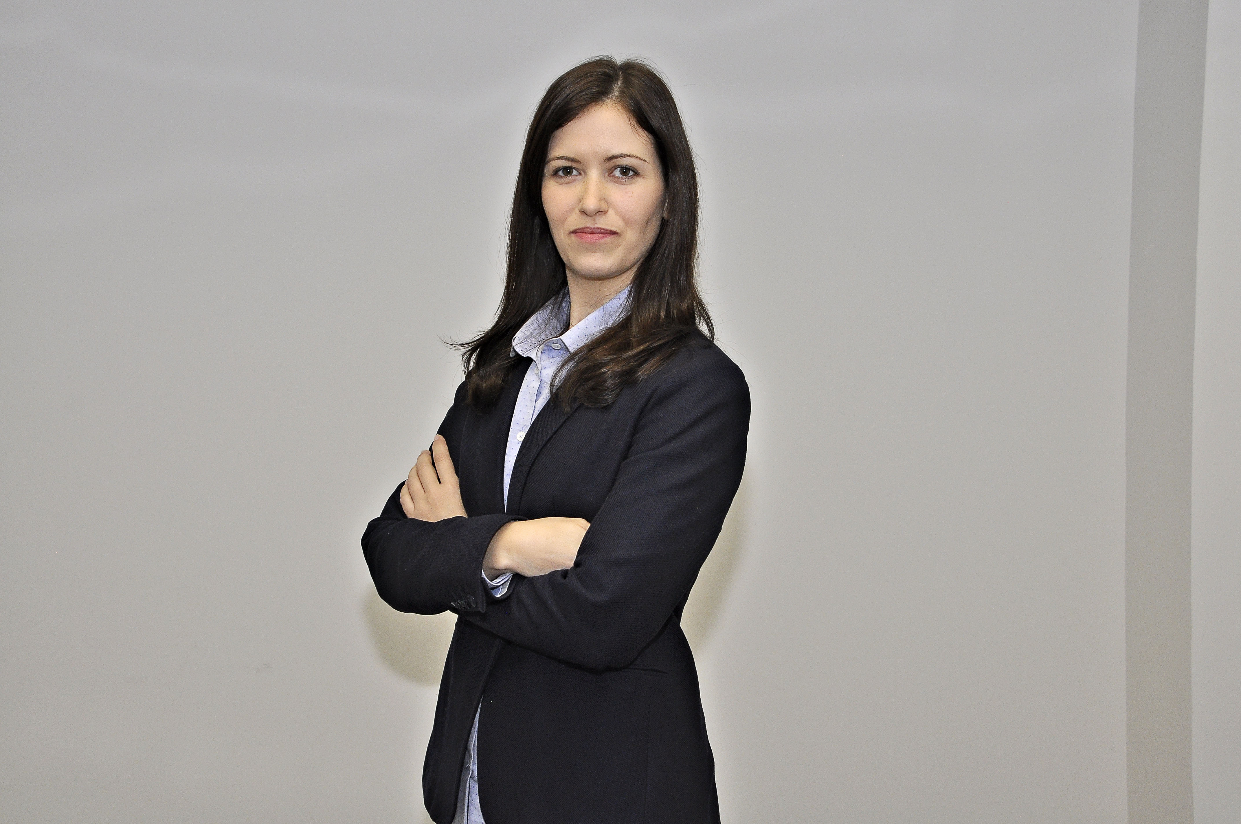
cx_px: 620
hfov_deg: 37.9
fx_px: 1808
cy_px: 412
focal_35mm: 52
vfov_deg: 25.7
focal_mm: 35
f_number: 9.5
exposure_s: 1/200
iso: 640
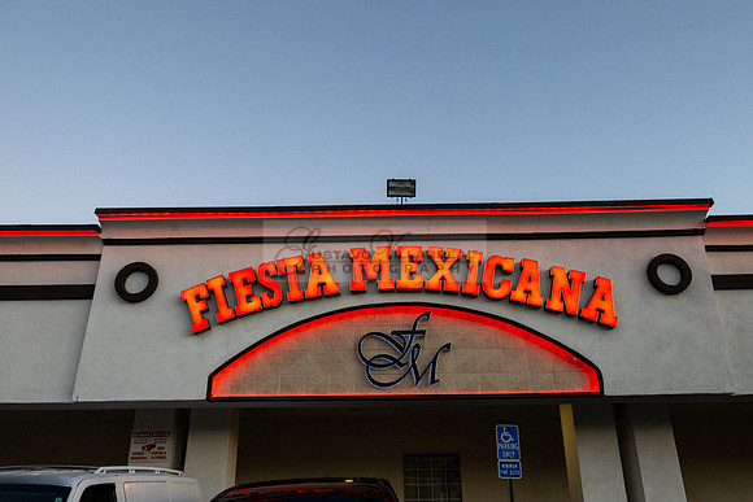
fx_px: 607
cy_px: 251
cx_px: 376
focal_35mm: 29
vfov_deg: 45.0
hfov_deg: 63.6
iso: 800
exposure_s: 1/200
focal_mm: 29
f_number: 7.1
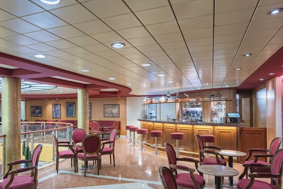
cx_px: 122
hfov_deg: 67.1
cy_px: 110
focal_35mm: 27
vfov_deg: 47.7
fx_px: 212
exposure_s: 1/15
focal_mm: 22
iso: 400
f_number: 11
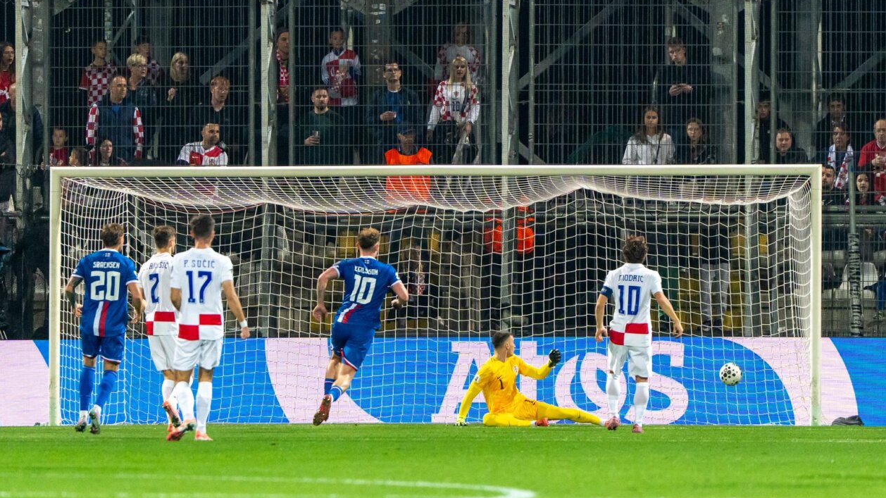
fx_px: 11392
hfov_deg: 4.5
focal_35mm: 485
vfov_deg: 2.5
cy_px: 299
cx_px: 519
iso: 2500
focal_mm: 200
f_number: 2.8
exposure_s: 1/1600
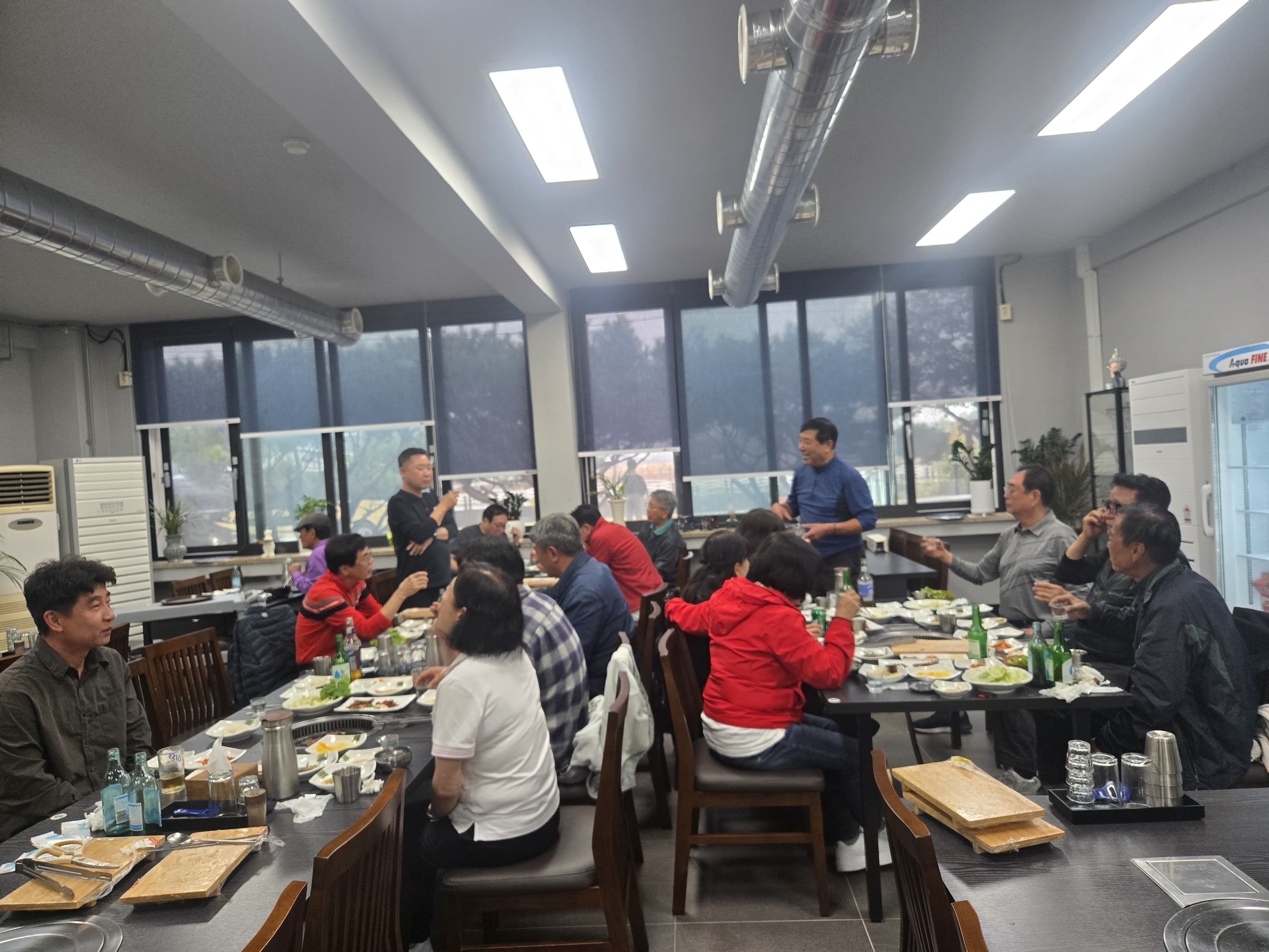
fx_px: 843
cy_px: 476
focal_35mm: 23
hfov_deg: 73.9
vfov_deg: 58.9
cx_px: 634
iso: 125
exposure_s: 1/120
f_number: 1.8
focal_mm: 5.4
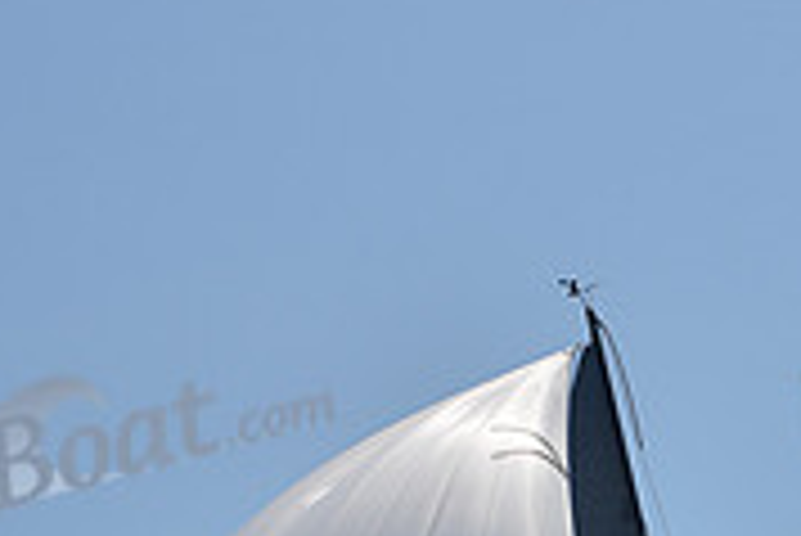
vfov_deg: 5.9
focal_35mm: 228
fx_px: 5077
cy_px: 1058
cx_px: 569
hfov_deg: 9.0
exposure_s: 1/1250
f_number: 7.1
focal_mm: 70
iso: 250
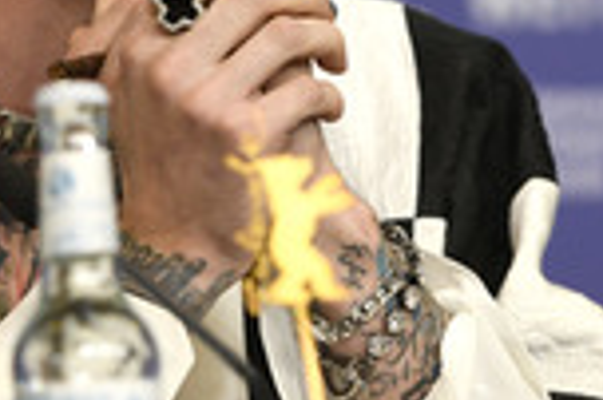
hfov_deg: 4.8
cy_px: -36
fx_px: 7211
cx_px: 145
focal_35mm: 431
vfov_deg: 3.2
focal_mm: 145
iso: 1000
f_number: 3.5
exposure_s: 1/200
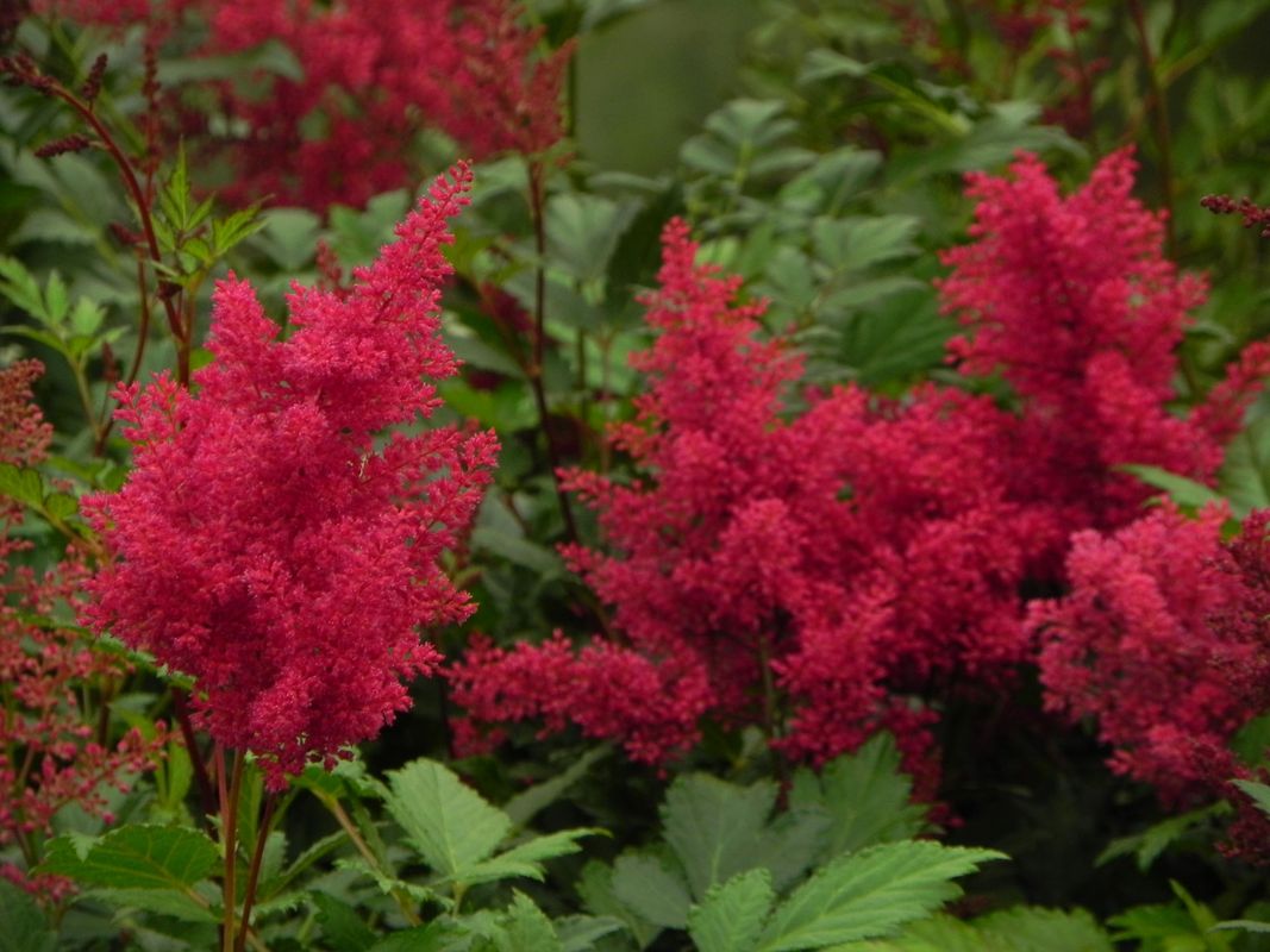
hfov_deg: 5.3
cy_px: 476
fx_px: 13830
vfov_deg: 3.9
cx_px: 635
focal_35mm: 377
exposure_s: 1/30
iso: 160
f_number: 5
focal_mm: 67.2
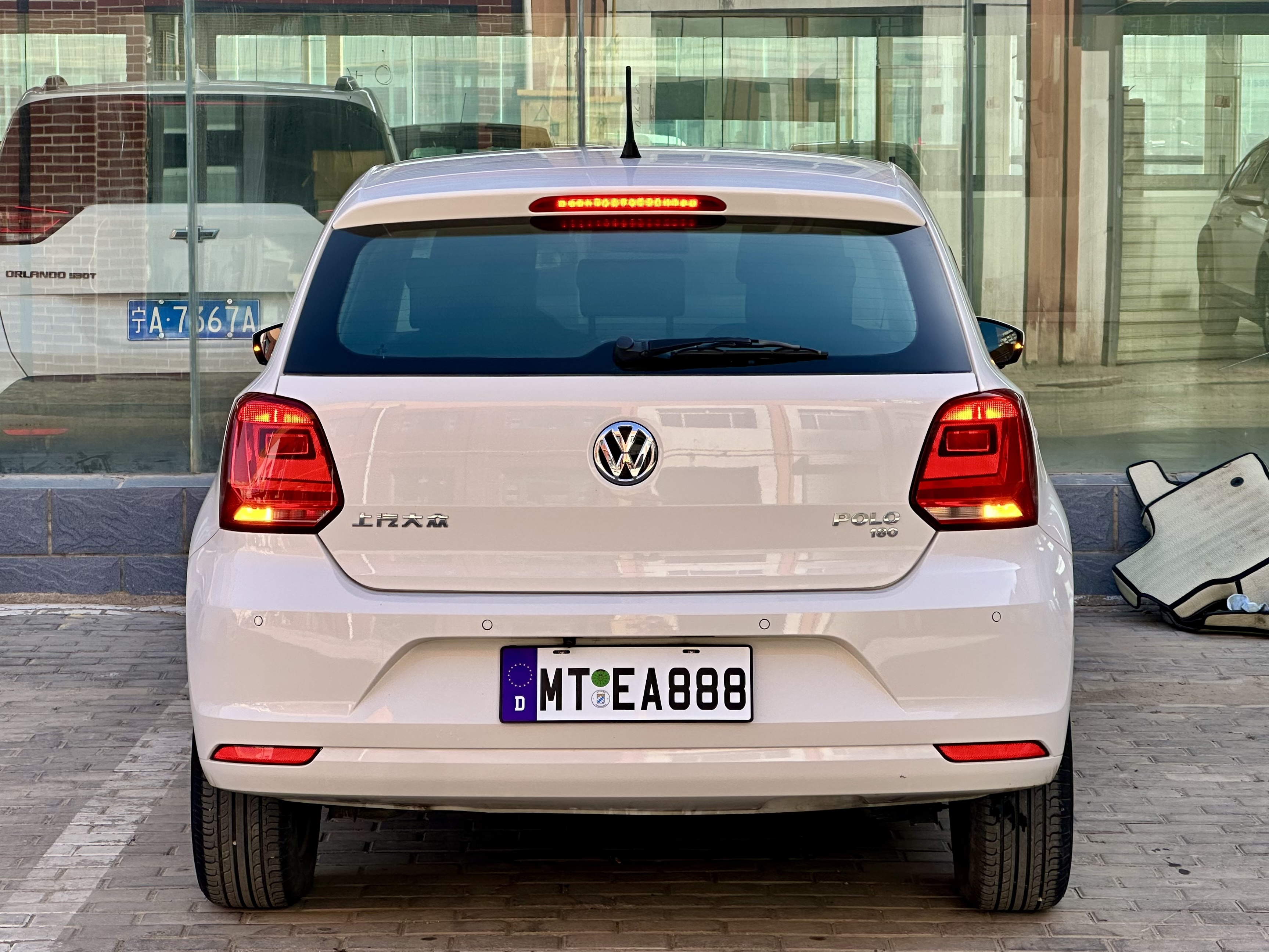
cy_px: 476
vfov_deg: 19.1
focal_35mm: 77
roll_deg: -0.1
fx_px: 2823
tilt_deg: -3.5
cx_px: 634
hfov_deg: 25.3
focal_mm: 9
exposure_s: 1/250
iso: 32
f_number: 2.8
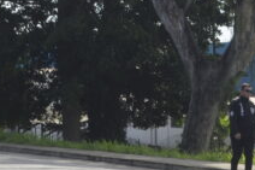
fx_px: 1600
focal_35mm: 226
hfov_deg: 9.0
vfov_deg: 6.1
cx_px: -24
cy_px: 31
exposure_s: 1/250
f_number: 8
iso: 160
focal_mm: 46
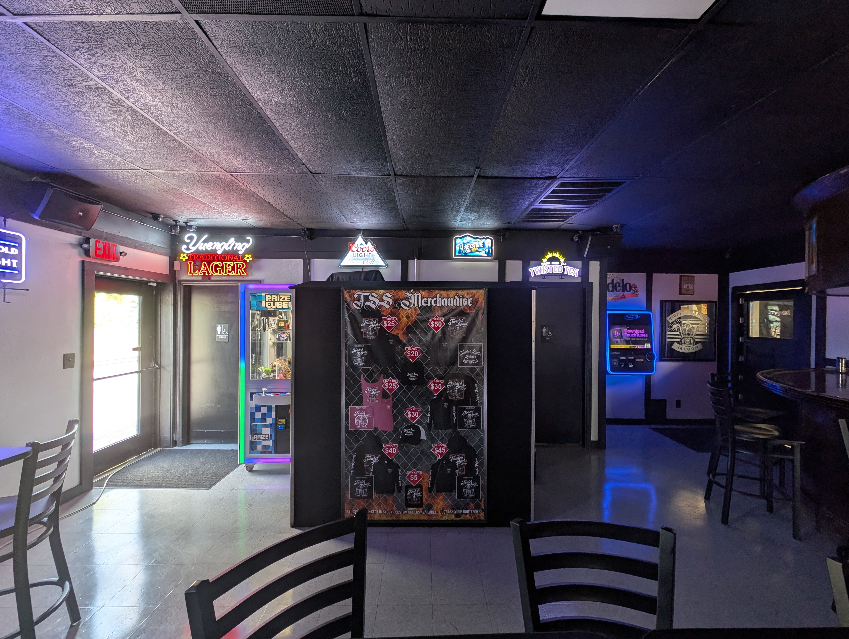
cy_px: 320
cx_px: 424
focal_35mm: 12
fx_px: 295
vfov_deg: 94.6
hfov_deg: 110.5
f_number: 1.95
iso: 44
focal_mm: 2.23
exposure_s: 1/33.2
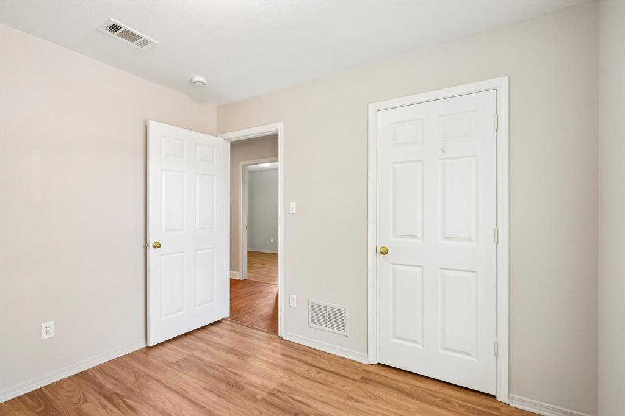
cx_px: 312
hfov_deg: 96.8
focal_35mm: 16
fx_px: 278
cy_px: 208
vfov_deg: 73.7
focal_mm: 16
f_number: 8
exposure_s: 1/20
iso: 400
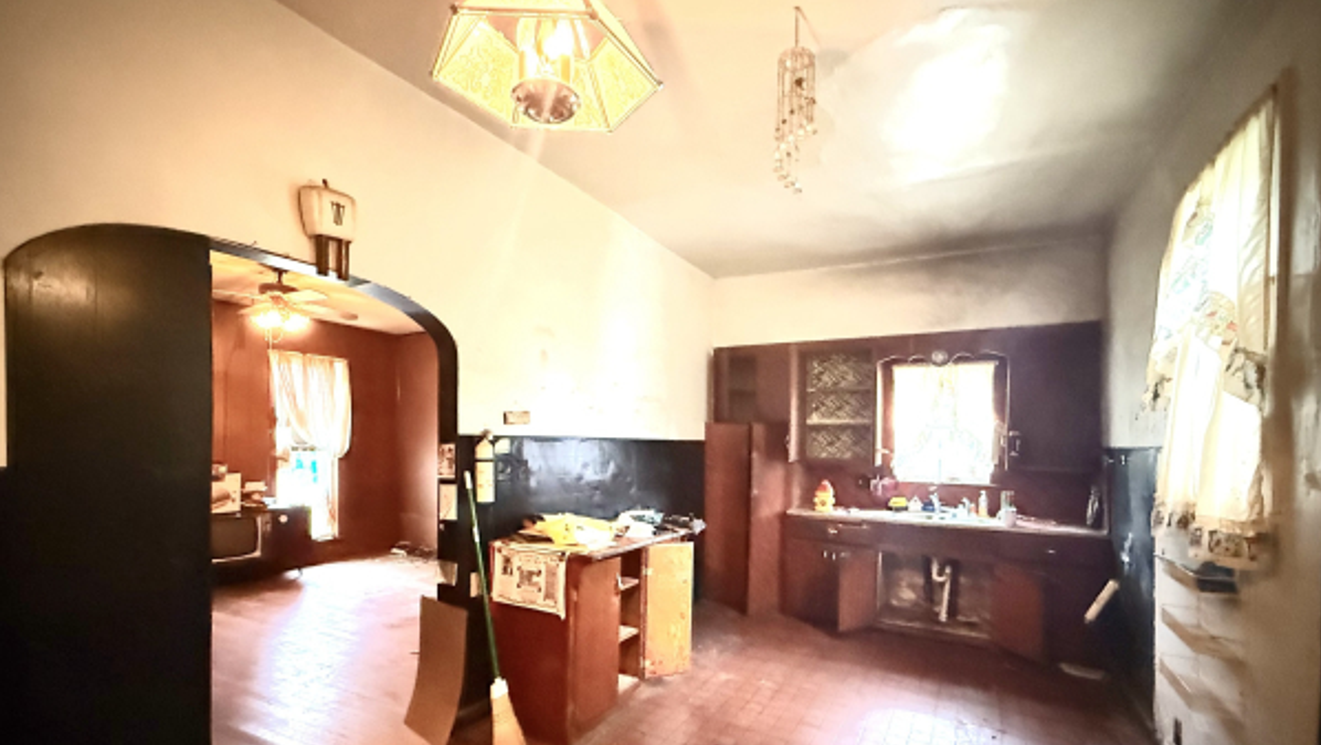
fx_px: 596
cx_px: 662
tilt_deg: -0.7
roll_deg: -1.3
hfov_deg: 95.9
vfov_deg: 63.3
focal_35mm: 17
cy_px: 453
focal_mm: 2.22
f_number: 2.2
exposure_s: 1/40
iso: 1600
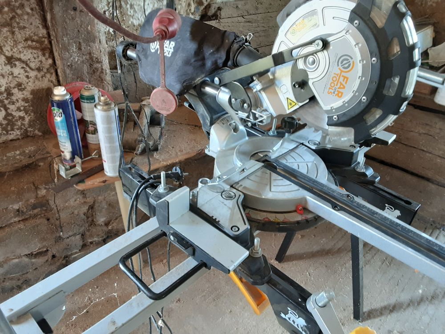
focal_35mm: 28
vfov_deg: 49.7
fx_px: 360
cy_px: 167
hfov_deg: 63.4
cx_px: 222
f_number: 1.9
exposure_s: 1/33
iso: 160
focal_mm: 2.9
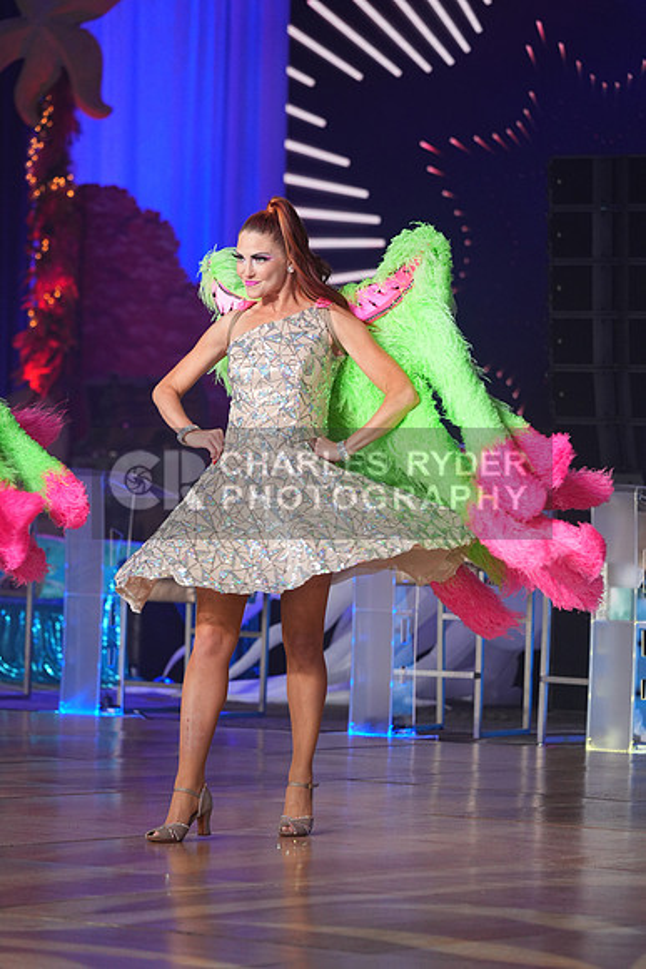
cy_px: 484
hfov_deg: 8.4
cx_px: 323
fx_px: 4411
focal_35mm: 164
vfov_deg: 12.5
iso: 1250
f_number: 4
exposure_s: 1/400
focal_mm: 164
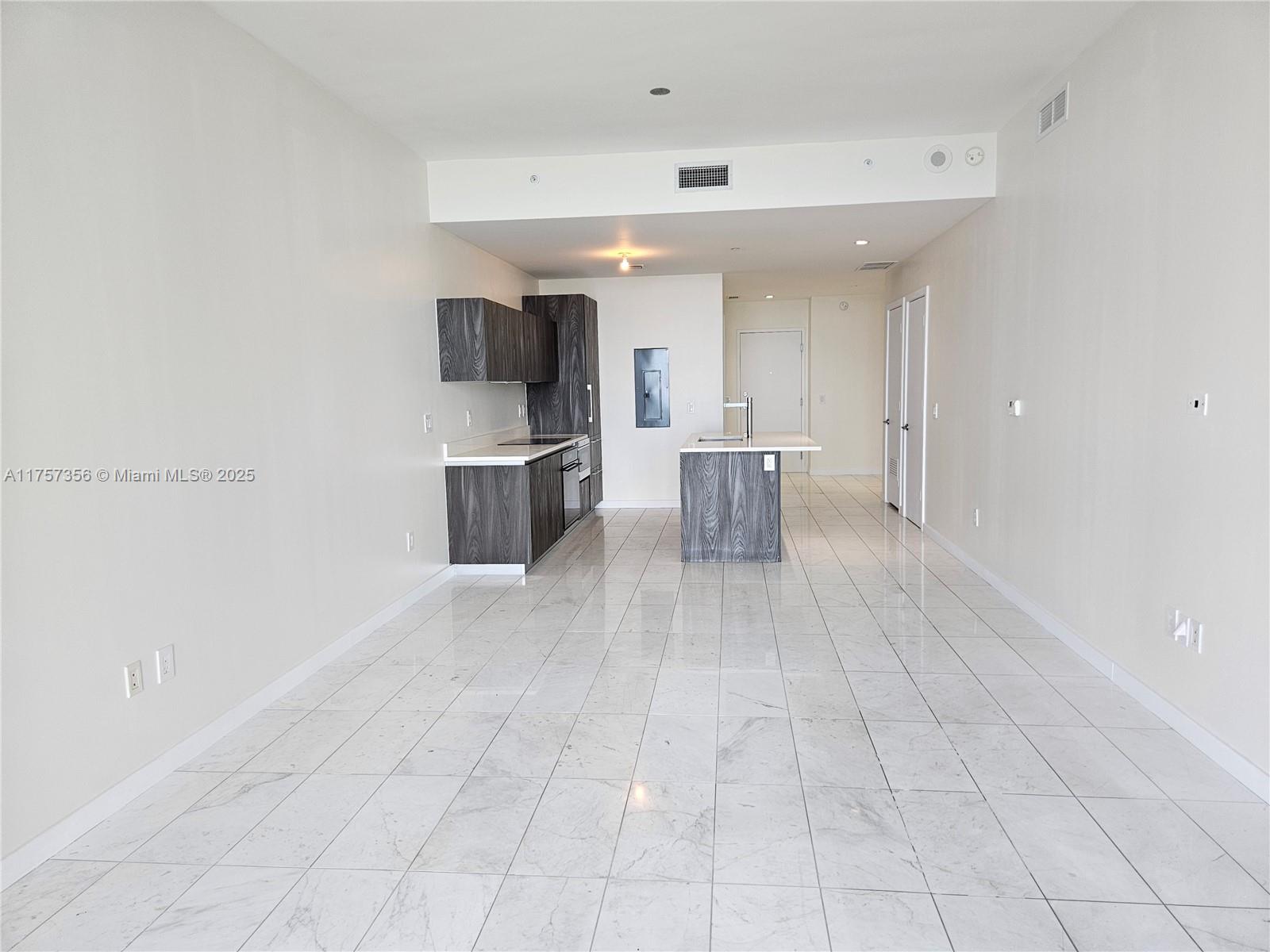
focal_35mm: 23
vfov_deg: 58.9
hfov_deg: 73.9
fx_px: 844
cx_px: 635
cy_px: 476
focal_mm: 5.4
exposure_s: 1/120
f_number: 1.8
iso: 80
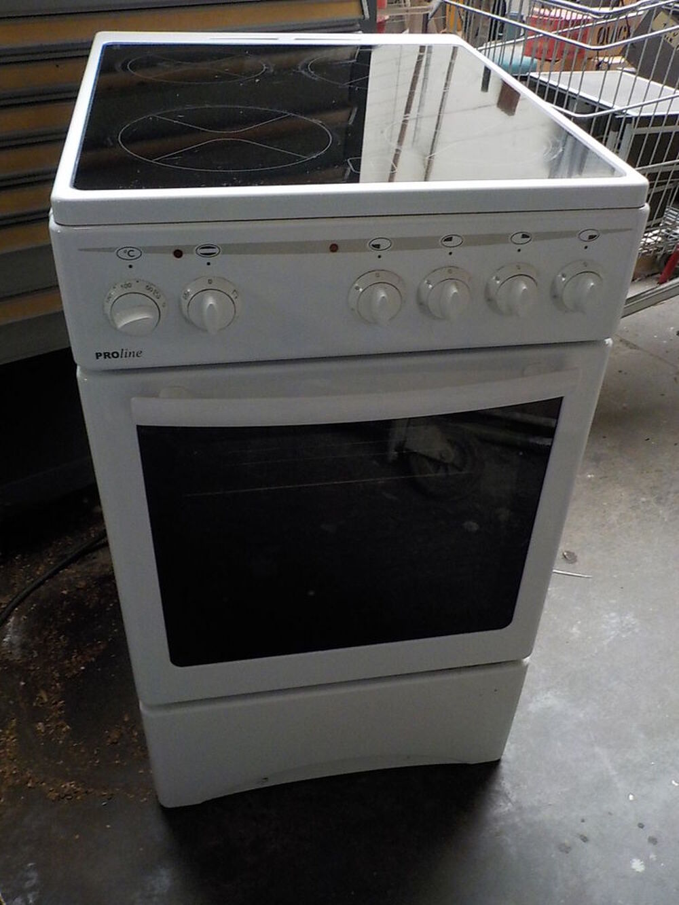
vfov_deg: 60.0
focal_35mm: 30
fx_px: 784
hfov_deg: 46.8
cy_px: 452
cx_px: 340
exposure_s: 1/25
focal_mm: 4.1
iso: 400
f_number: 3.3
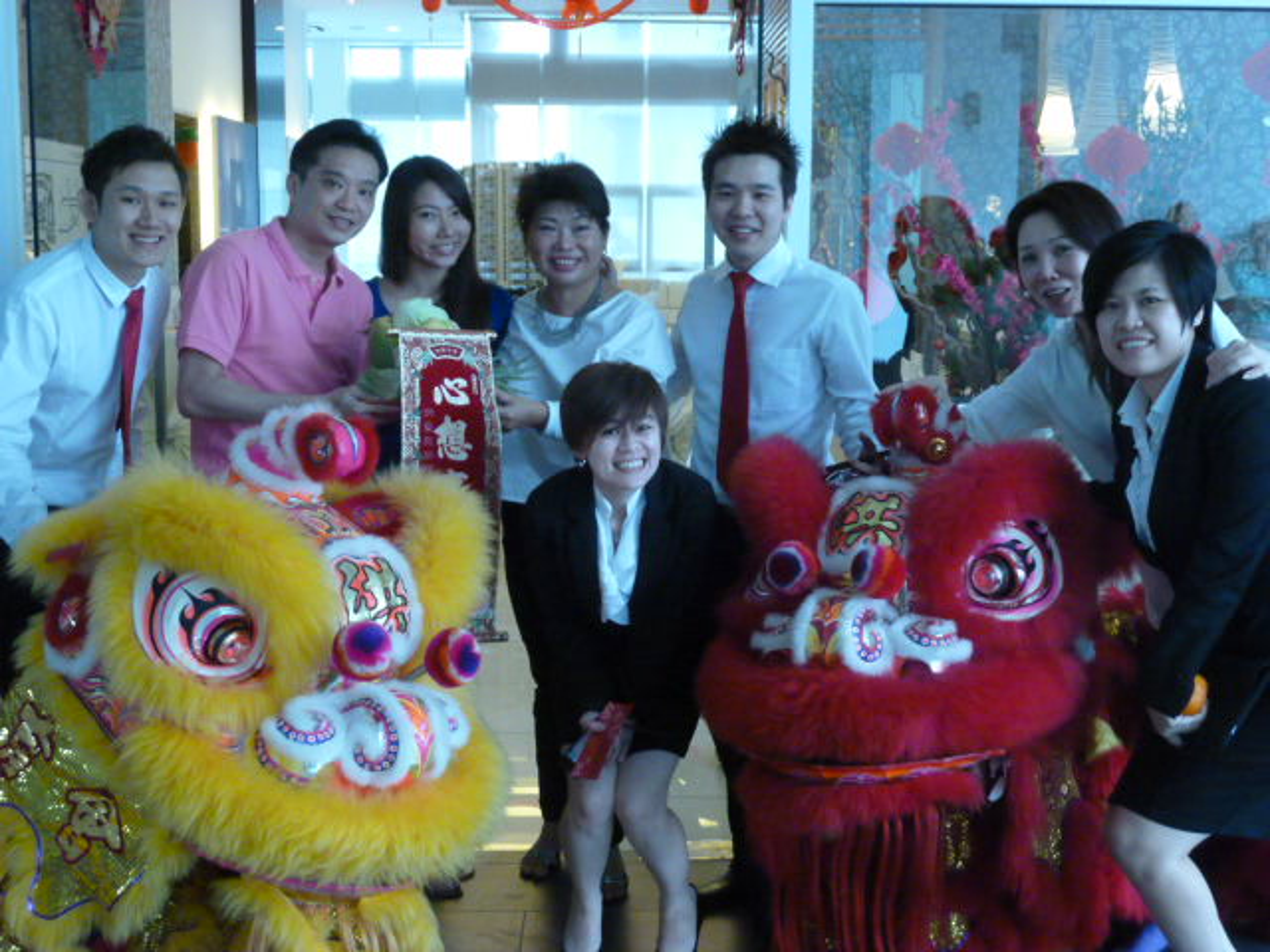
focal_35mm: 48
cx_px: 635
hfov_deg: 39.7
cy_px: 476
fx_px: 1761
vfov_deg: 30.3
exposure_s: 1/60
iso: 800
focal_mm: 8.6
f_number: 4.3
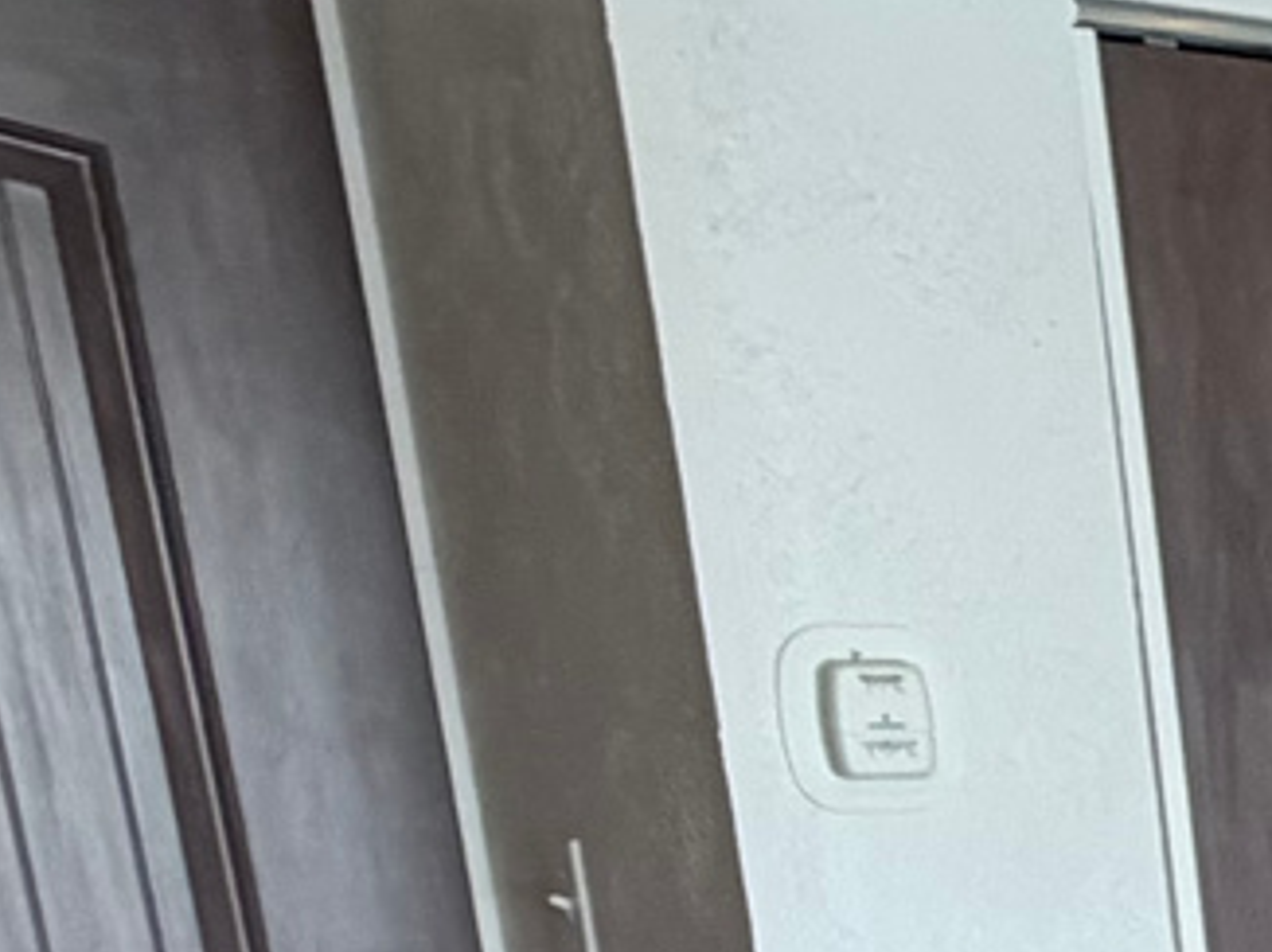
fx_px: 3231
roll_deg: -0.8
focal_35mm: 88
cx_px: 2809
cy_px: 1533
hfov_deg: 15.6
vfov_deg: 15.2
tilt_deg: -16.9
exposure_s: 1/120
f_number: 2.2
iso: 200
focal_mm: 2.22
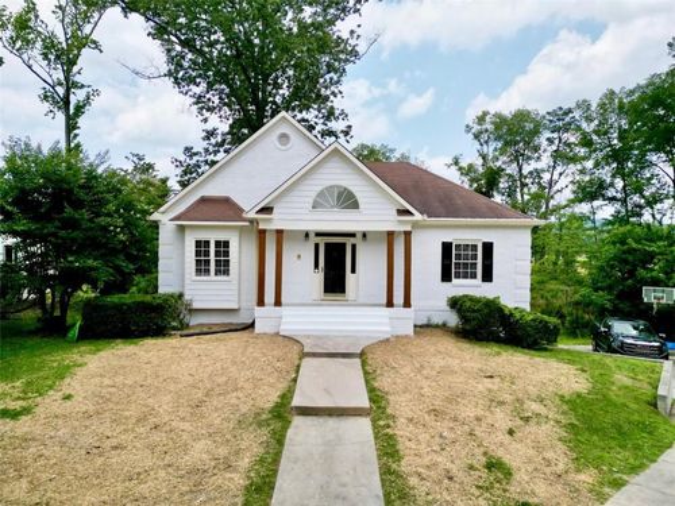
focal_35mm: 24
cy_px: 253
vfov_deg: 56.8
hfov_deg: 71.6
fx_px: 468
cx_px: 338
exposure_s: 1/3200
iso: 140
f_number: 1.7
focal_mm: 6.72
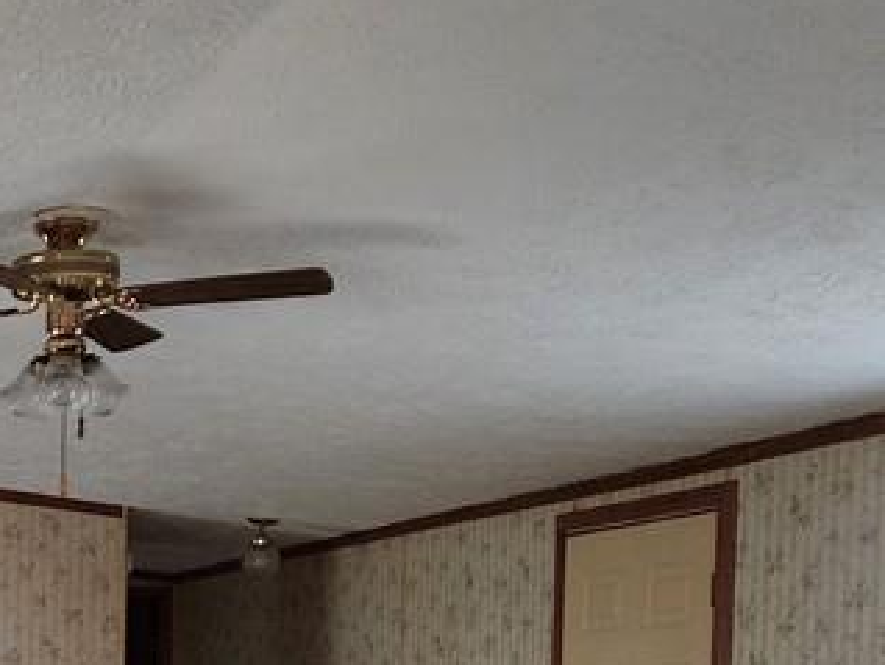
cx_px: -250
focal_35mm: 74
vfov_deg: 18.5
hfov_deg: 23.4
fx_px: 1893
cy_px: 874
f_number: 1.8
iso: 500
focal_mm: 6.4
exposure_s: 1/120
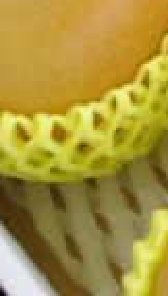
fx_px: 2765
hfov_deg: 3.4
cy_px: 91
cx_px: 581
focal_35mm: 351
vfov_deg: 6.1
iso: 200
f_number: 2.8
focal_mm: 50
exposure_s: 1/60
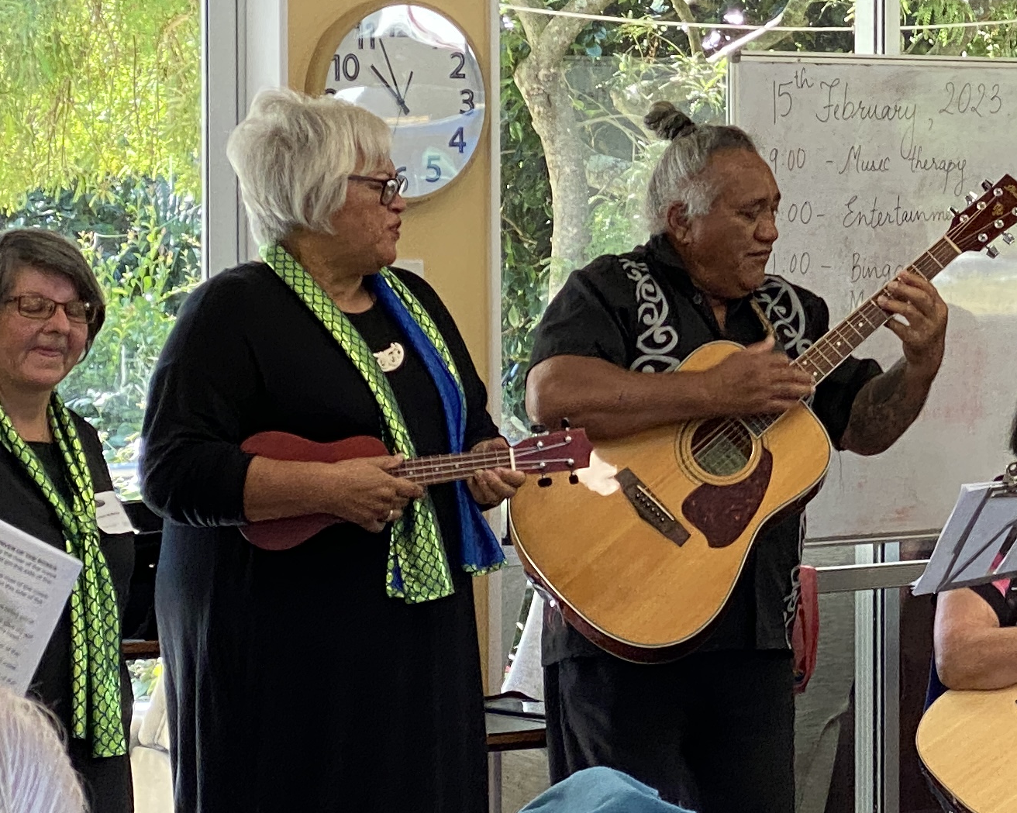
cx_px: 1115
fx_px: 4694
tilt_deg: -1.2
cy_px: 373
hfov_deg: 12.2
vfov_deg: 9.9
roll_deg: -0.9
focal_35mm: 156
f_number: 2
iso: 80
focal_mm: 6
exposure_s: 1/100
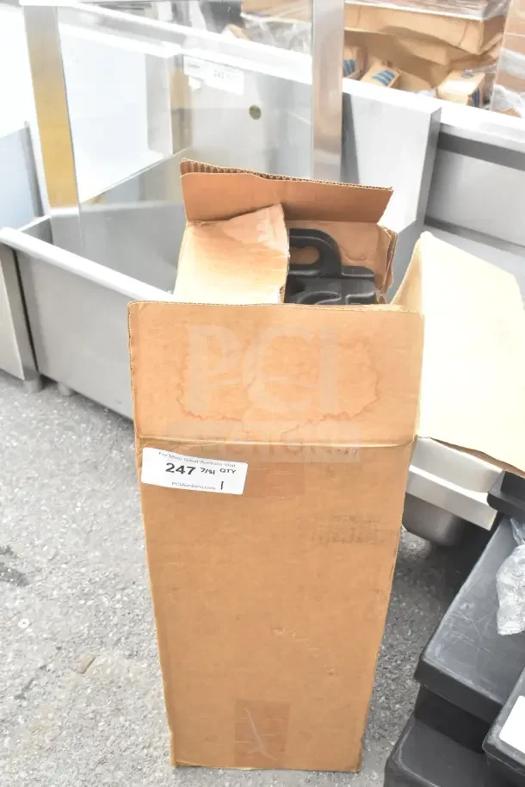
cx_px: 262
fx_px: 787
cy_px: 394
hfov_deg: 36.9
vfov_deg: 53.1
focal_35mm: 36
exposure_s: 1/250
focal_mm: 24
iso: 1600
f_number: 9
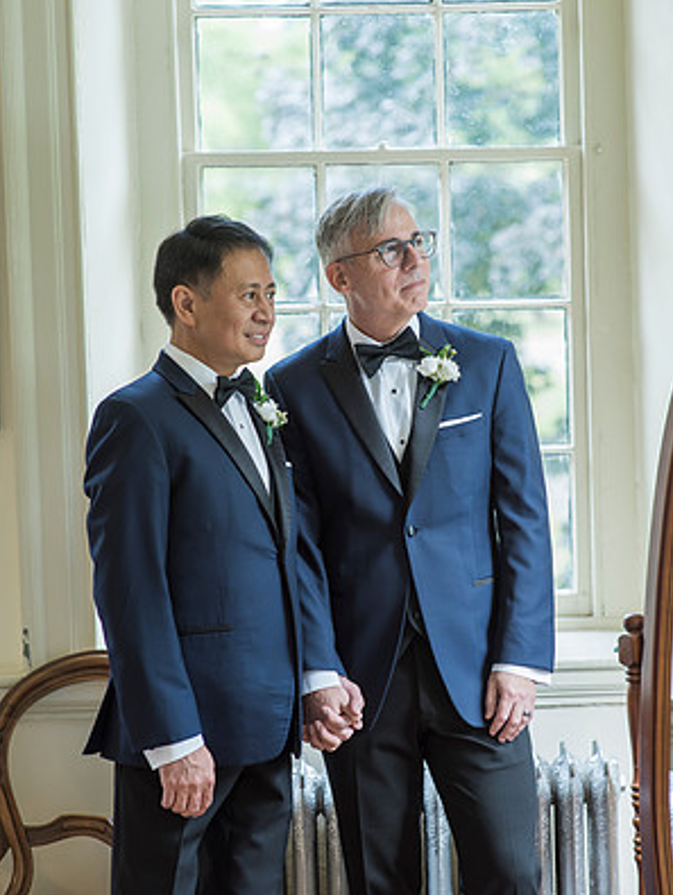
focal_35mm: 93
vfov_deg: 21.1
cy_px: 462
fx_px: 2407
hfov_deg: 15.9
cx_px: 338
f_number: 2.8
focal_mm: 85
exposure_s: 1/125
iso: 500
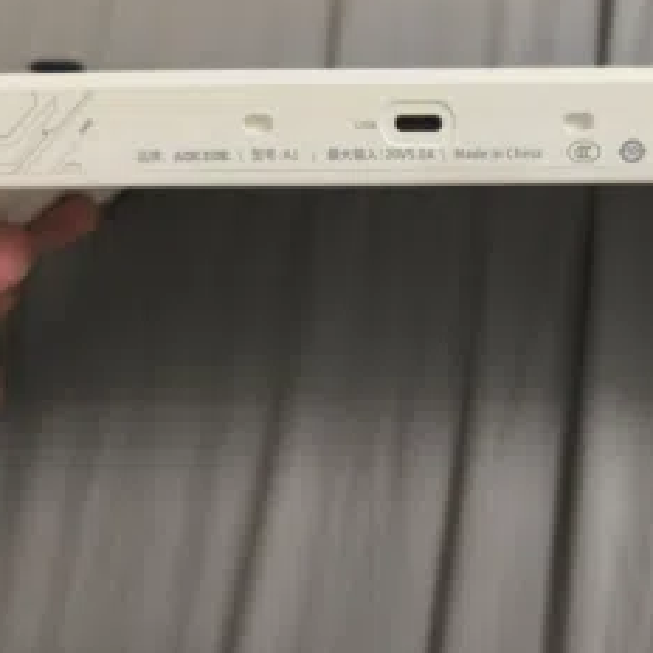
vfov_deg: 47.0
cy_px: 270
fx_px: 747
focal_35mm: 35
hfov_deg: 46.6
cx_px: 425
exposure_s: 1/33.3
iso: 640
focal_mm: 6.57
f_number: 1.6
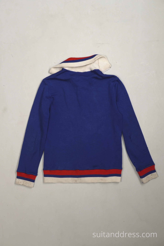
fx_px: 328
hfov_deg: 28.1
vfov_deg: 41.1
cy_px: 123
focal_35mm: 48
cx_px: 82
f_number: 9
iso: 400
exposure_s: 1/40
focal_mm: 32
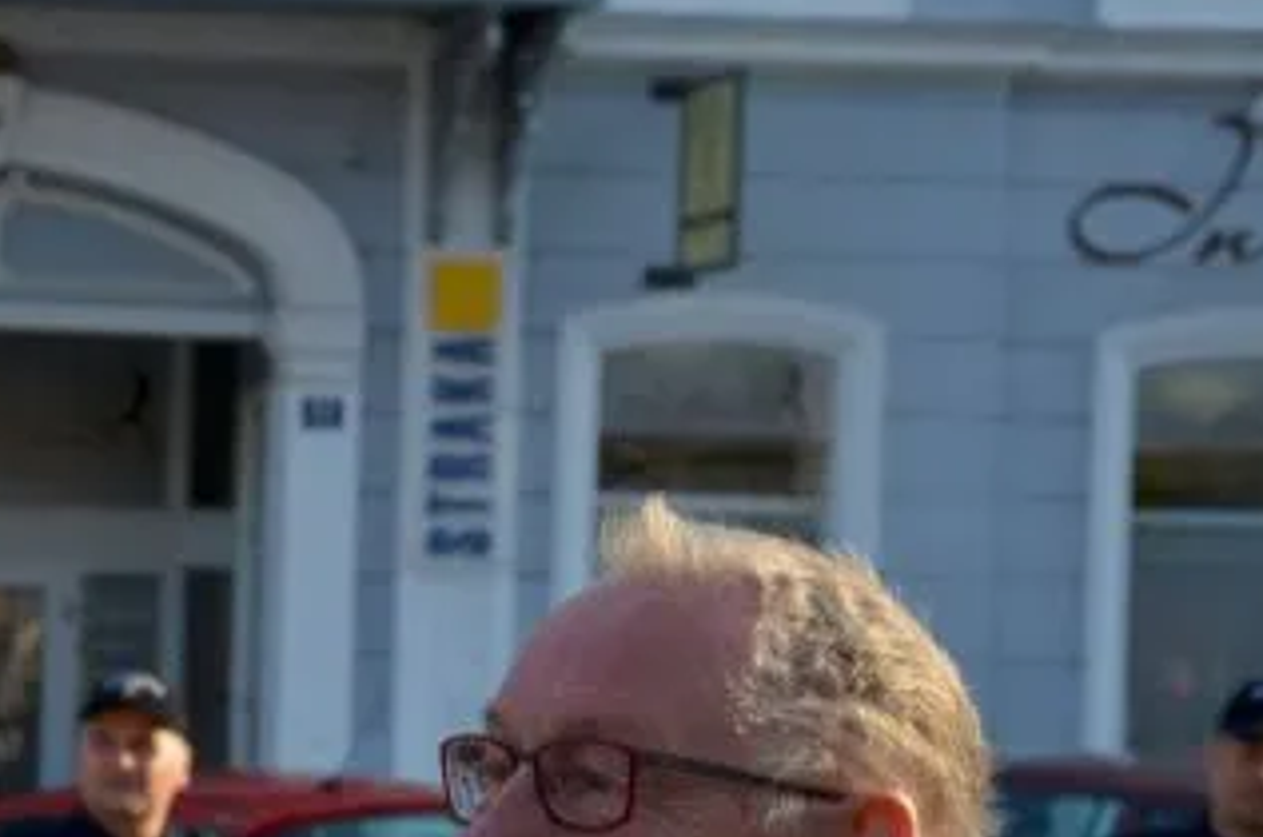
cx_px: -20
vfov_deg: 6.7
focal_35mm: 203
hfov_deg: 10.1
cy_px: 709
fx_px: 7108
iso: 200
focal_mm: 66
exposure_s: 1/250
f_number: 8
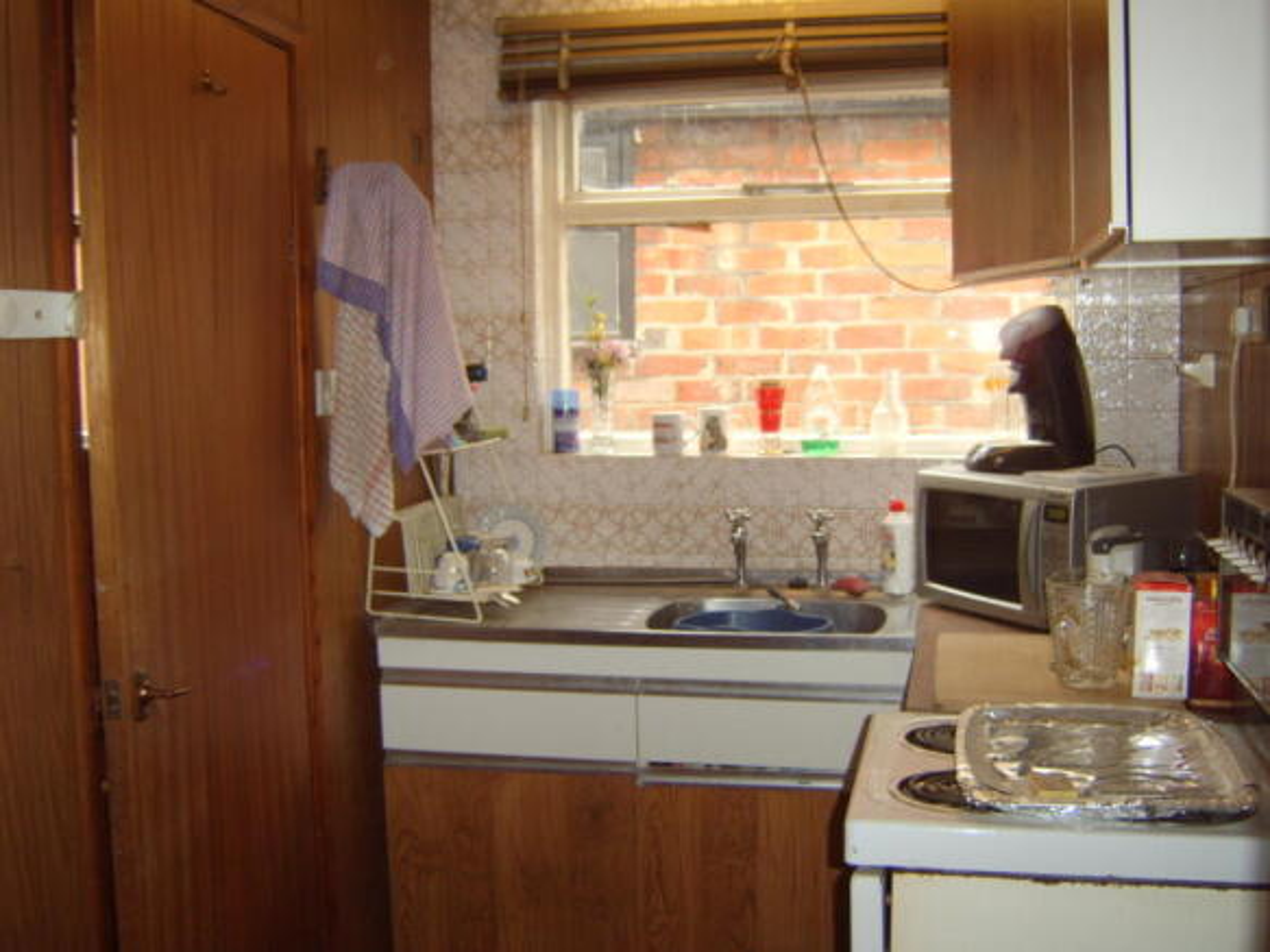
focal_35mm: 31
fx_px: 1137
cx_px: 635
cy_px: 476
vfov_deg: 45.4
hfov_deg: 58.4
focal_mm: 8.13
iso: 141
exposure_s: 1/30
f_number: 2.7
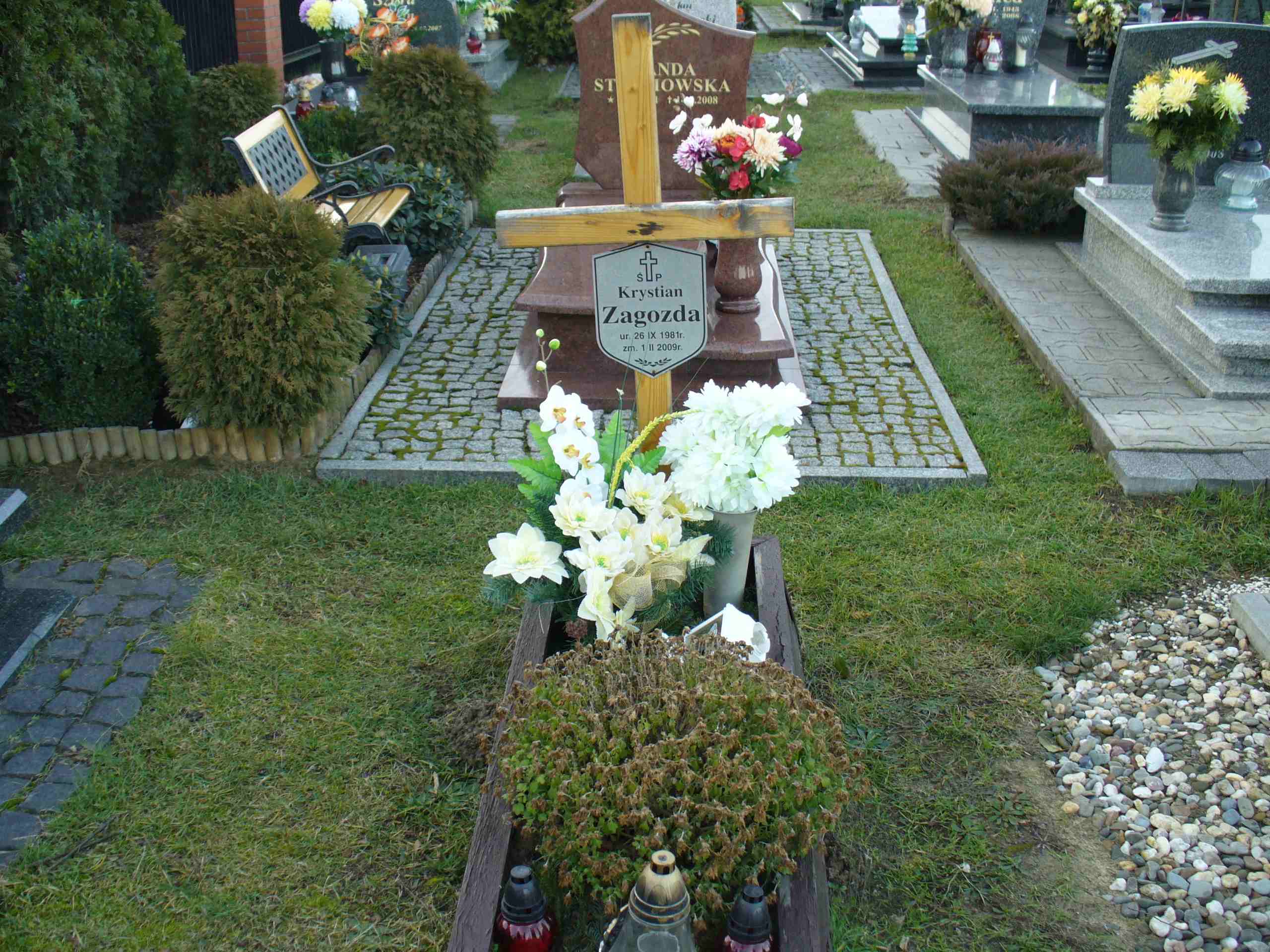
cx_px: 635
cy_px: 476
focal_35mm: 37
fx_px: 1357
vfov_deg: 38.7
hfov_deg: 50.1
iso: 80
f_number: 2.8
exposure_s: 1/50
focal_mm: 6.1
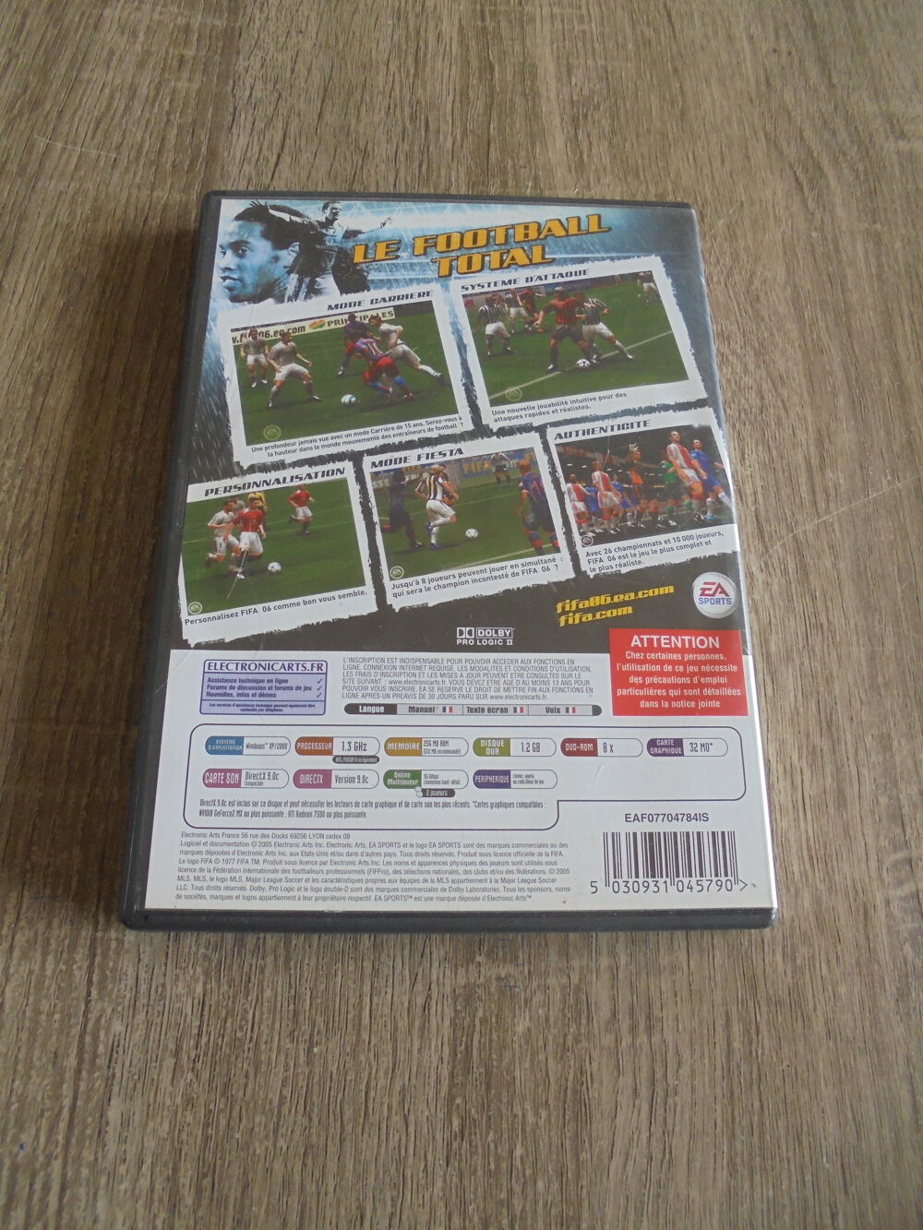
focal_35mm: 26
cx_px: 462
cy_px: 615
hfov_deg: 53.1
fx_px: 924
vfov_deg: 67.3
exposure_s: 1/30
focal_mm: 4.6
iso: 250
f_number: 3.5
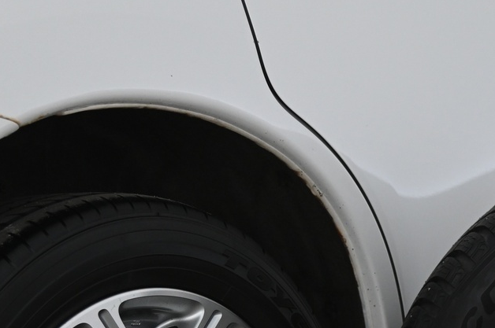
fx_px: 1634
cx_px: 398
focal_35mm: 119
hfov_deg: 17.1
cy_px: 382
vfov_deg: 11.3
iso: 2000
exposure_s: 1/125
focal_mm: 46
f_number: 4
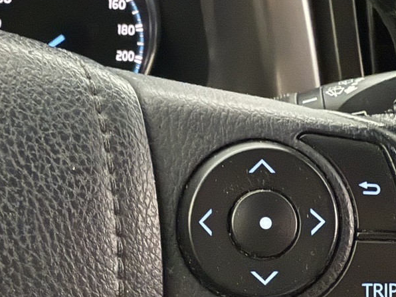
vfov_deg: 25.1
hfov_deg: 32.9
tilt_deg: -27.9
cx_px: 126
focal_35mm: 58
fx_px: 664
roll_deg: -5.3
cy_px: 195
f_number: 2.2
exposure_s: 1/17
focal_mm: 2.22
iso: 800
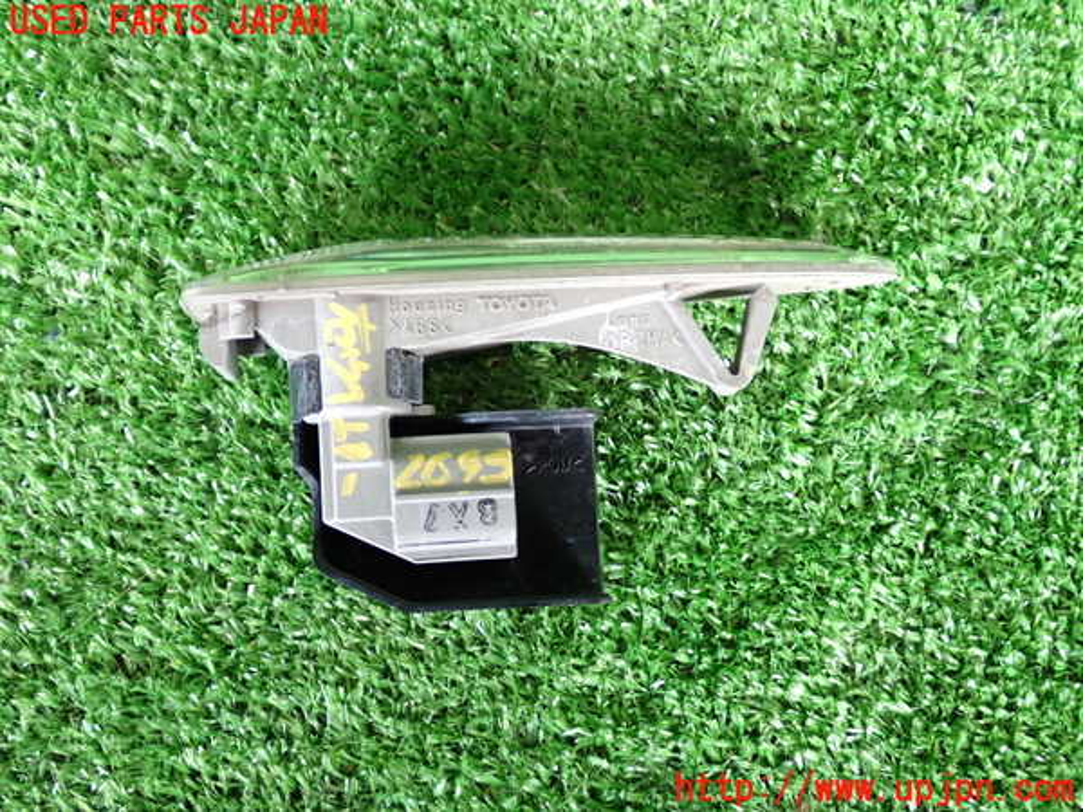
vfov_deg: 37.7
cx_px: 542
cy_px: 406
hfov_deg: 49.0
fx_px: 1189
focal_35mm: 38
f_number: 2.7
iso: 250
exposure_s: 1/40
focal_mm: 6.83
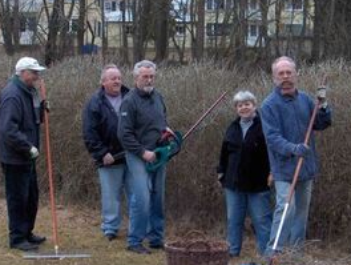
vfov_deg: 14.0
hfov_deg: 18.5
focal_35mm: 106
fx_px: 1077
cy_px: 118
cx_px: 187
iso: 100
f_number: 3.5
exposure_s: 1/90
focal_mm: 14.3
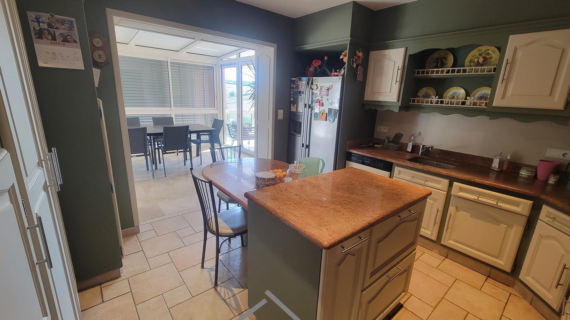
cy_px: 160
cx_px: 293
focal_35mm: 15
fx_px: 227
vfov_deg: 70.5
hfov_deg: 103.0
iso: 200
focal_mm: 2.2
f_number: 2.2
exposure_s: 1/60
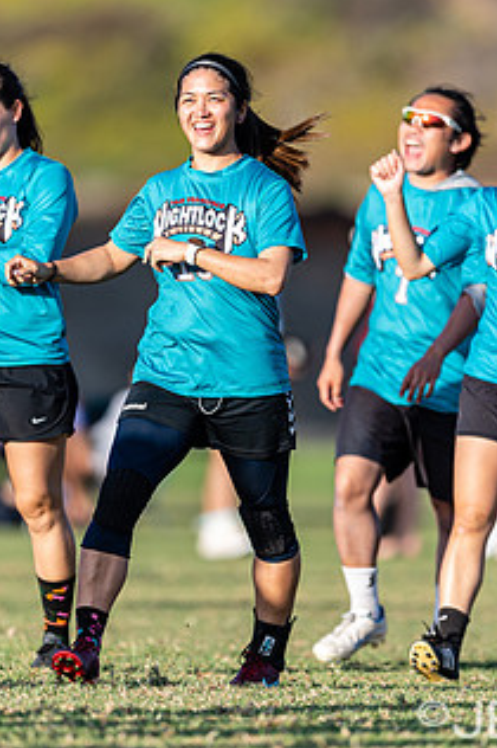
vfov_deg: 2.8
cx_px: 260
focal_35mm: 735
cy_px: 359
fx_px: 15253
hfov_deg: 1.9
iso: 200
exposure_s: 1/2500
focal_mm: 400
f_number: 2.8
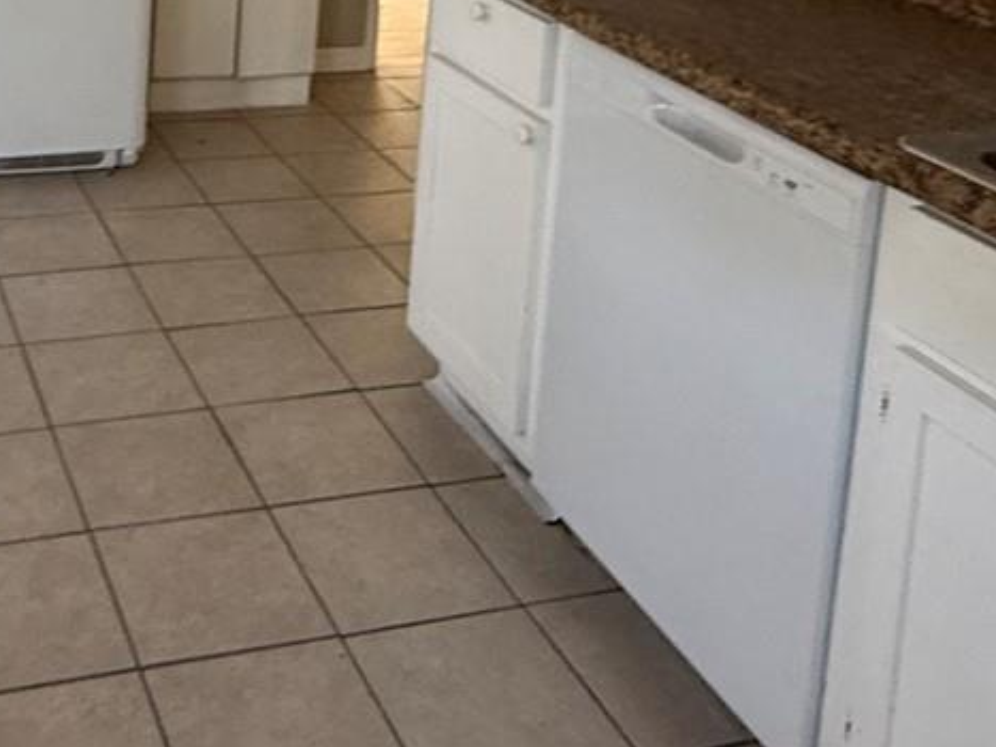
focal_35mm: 48
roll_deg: -4.6
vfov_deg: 25.9
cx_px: 179
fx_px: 1381
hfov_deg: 38.0
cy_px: -224
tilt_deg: -4.5
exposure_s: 1/99
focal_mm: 2.22
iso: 200
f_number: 2.2
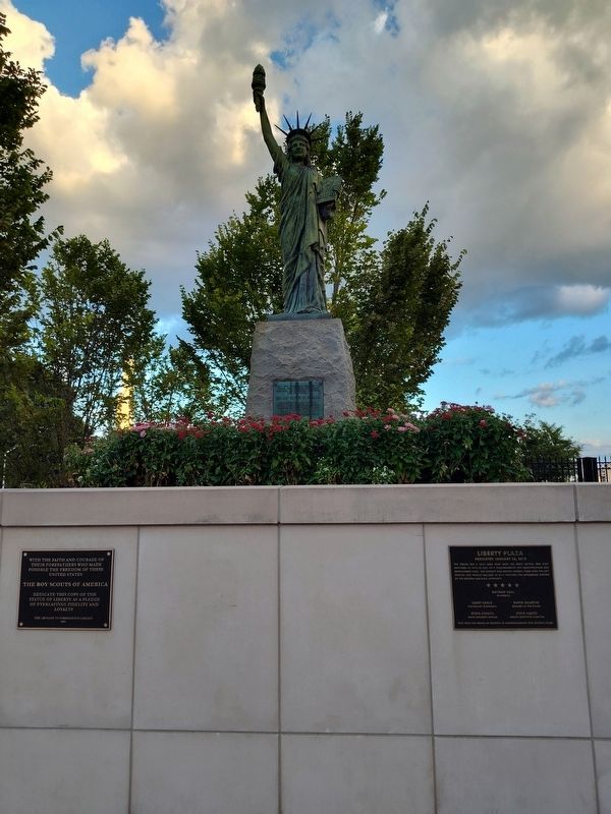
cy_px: 407
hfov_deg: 58.9
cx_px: 306
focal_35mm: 23
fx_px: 541
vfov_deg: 73.9
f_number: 1.8
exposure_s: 1/301
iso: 100
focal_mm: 5.56
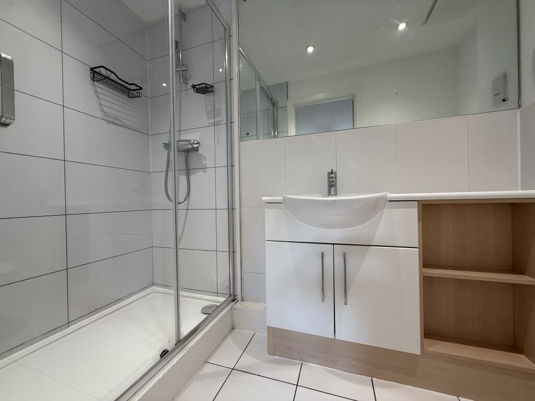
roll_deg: +1.0
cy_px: 200
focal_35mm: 14
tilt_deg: +0.1
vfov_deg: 85.7
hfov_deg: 102.1
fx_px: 216
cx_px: 268
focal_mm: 2.22
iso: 200
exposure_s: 1/100
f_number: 2.2
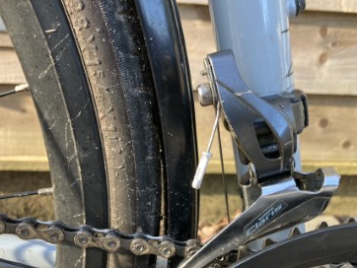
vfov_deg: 42.8
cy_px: 157
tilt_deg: -24.8
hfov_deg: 55.3
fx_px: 341
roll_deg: -3.5
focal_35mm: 33
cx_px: 170
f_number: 1.8
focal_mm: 3.99
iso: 50
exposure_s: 1/121
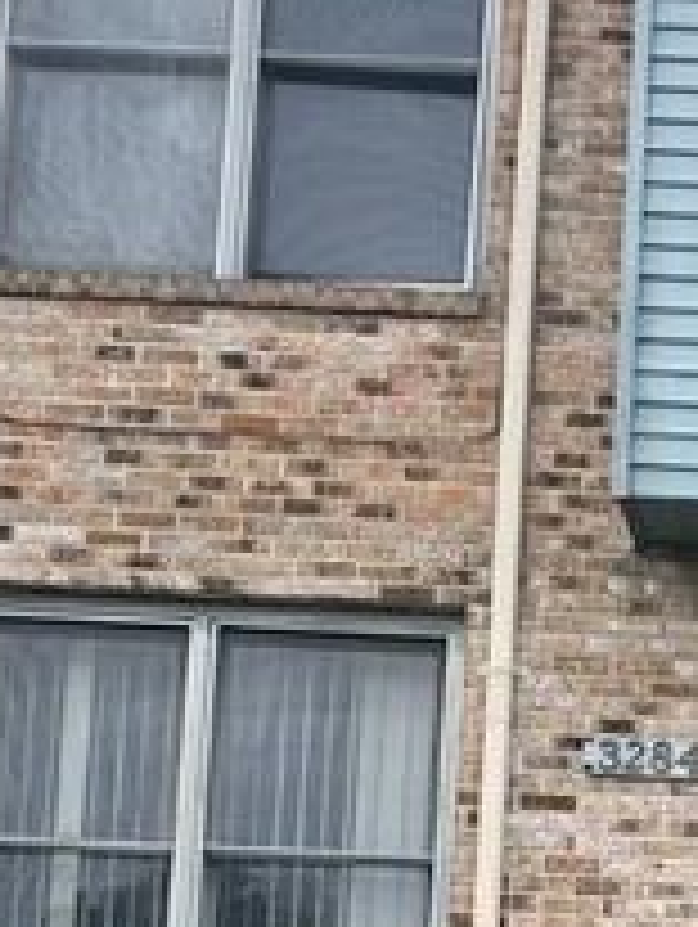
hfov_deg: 16.7
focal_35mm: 84
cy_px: 1051
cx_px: 869
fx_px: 2254
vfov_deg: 21.9
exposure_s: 1/1473
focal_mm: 4.2
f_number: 1.6
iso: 32
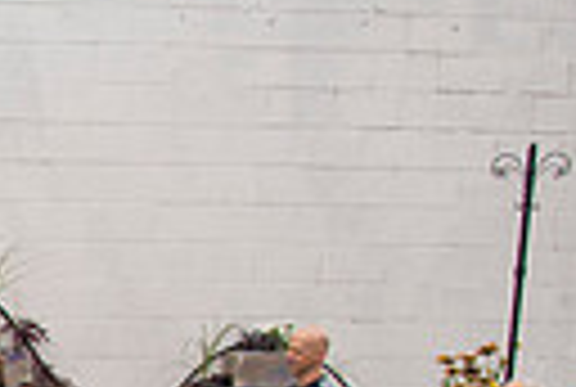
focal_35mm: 130
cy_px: 646
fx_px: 2085
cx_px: -709
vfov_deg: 10.1
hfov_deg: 12.9
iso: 250
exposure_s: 1/400
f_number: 5
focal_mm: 24
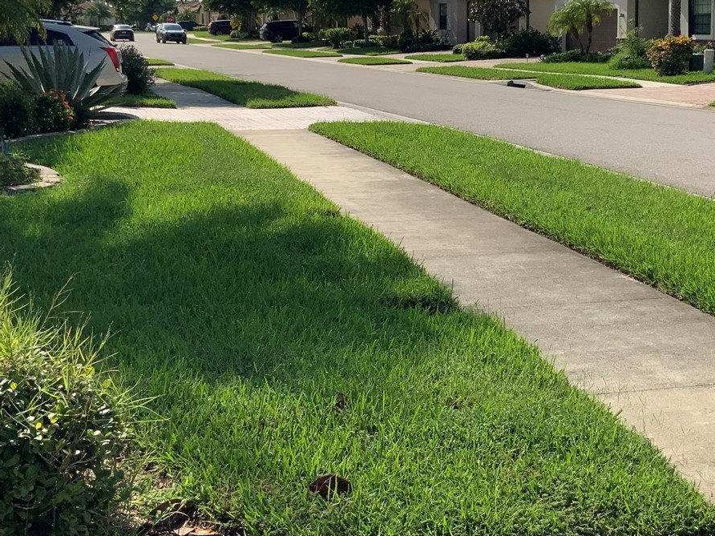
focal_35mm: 52
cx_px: 456
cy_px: 123
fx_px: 1074
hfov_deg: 36.6
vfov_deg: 27.6
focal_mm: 3
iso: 16
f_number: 1.8
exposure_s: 1/3534
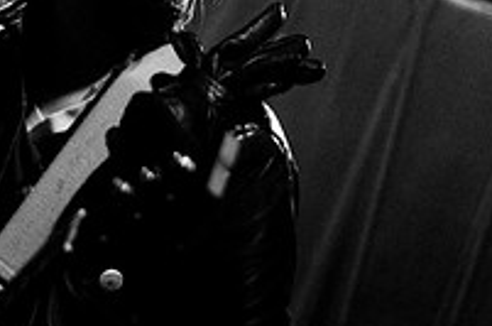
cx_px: -164
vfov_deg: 10.5
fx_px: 1772
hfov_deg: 15.0
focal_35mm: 130
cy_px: 70
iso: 1000
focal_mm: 30
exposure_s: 1/80
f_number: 1.6
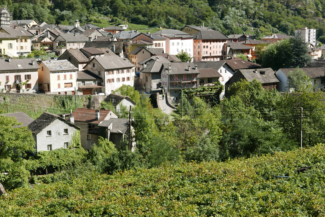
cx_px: 162
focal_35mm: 58
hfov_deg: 34.5
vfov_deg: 23.4
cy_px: 108
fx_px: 524
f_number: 5.6
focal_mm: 26.3
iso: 200
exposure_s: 1/400
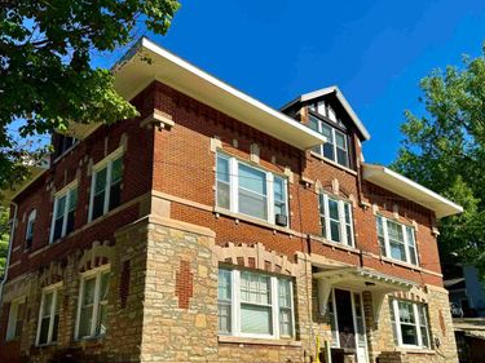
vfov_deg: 43.9
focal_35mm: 32
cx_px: 232
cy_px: 216
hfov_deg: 56.8
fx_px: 448
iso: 80
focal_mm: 6.76
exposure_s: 1/5348
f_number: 1.78
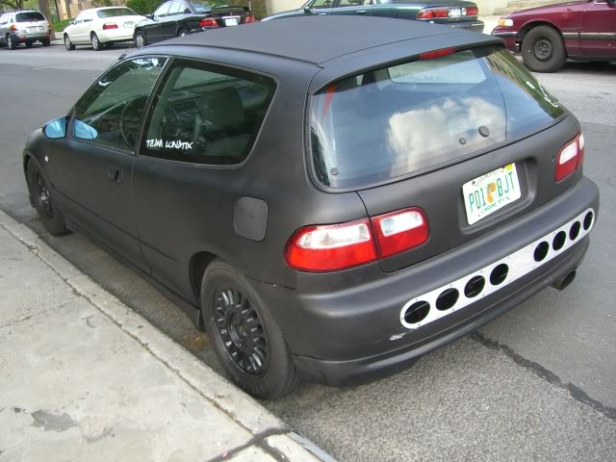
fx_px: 676
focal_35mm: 38
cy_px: 231
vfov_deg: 37.7
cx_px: 308
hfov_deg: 49.0
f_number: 2.7
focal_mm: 6.2
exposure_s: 1/125
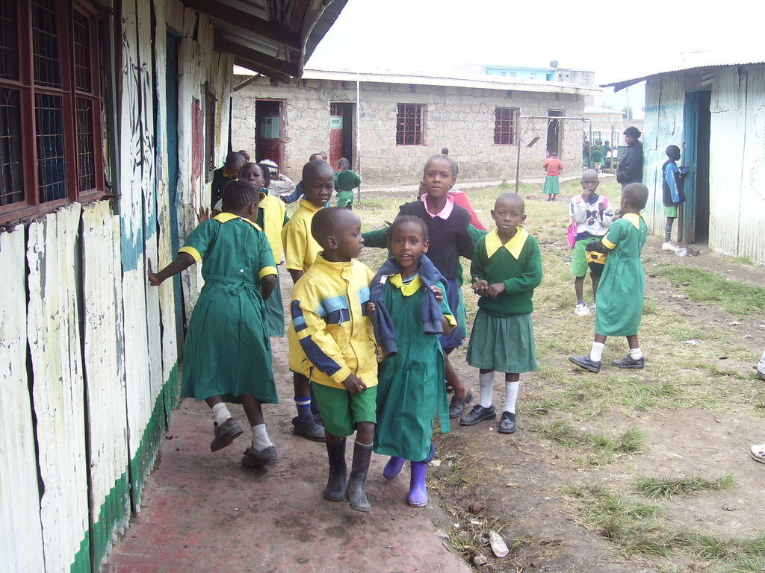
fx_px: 928
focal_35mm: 42
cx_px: 382
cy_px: 286
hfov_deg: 44.8
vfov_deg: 34.3
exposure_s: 1/180
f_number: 3
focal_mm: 7
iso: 80
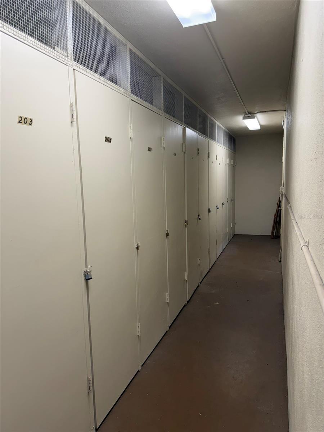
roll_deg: +1.0
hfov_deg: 56.8
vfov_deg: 71.6
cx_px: 162
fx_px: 300
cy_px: 216
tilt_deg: -7.9
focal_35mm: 24
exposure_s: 1/120
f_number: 1.78
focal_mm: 6.76
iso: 125
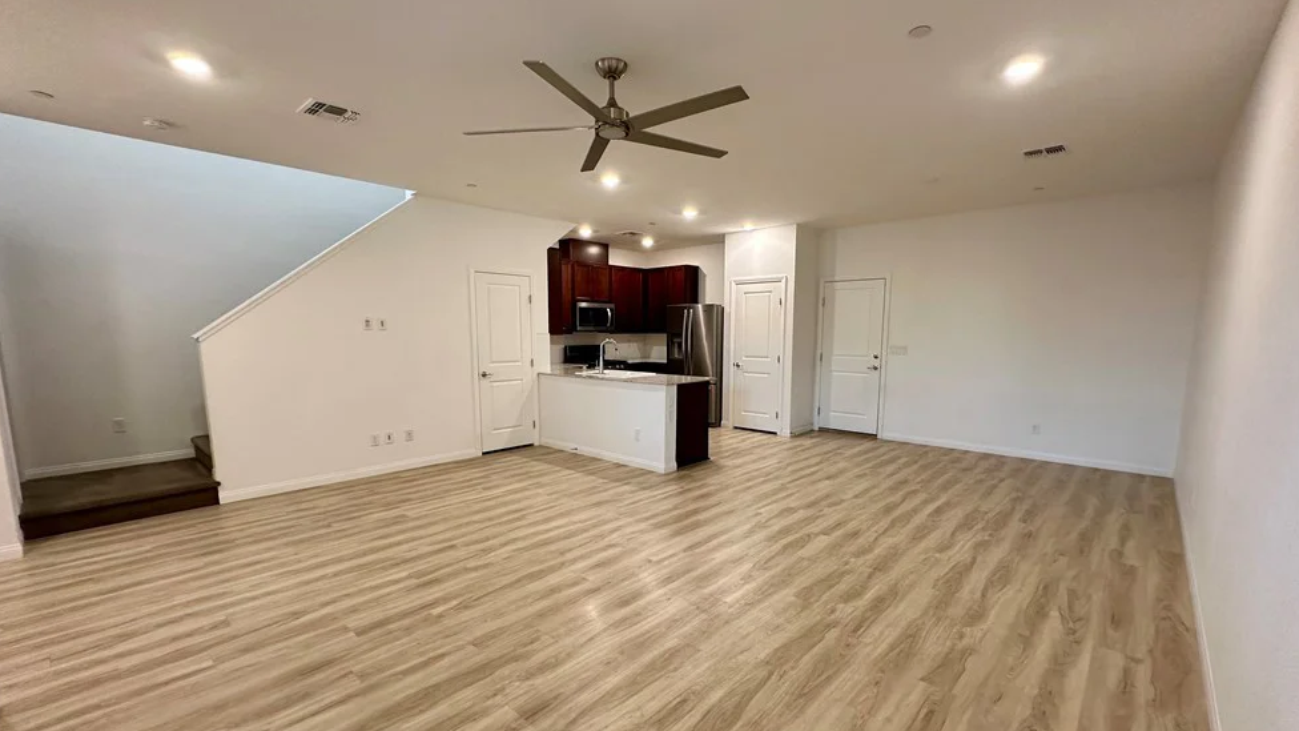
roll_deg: +0.2
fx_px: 551
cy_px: 403
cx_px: 653
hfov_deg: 99.4
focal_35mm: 16
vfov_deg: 66.9
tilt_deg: -8.3
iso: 200
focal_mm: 2.22
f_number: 2.2
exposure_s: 1/60
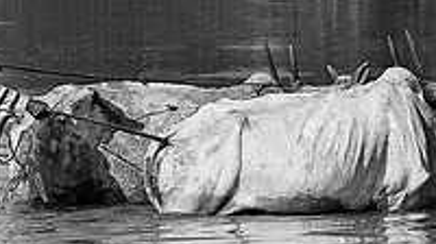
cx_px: 293
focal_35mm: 1598
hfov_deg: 1.4
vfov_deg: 0.8
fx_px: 18455
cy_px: 97
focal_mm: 300
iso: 800
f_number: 9
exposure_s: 1/1600
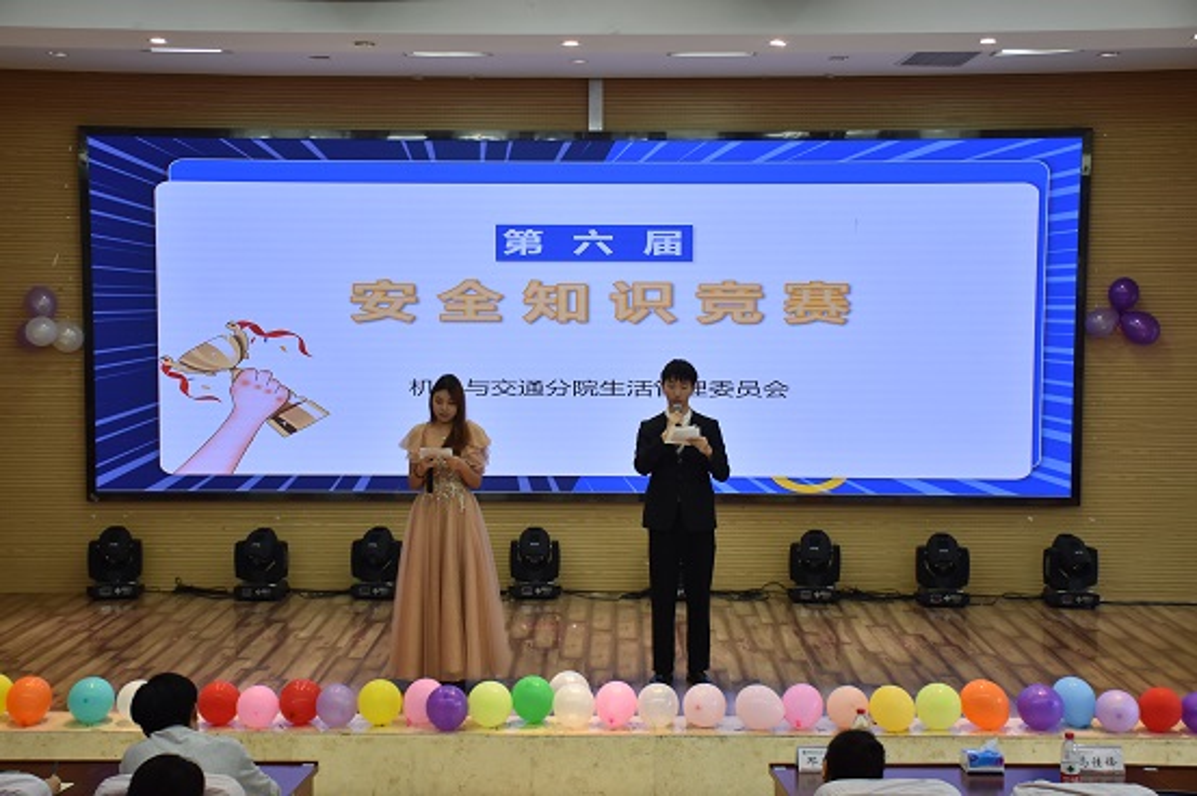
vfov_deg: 23.8
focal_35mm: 57
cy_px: 398
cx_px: 598
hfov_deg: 35.1
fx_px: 1894
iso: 640
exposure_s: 1/250
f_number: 4.2
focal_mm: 38
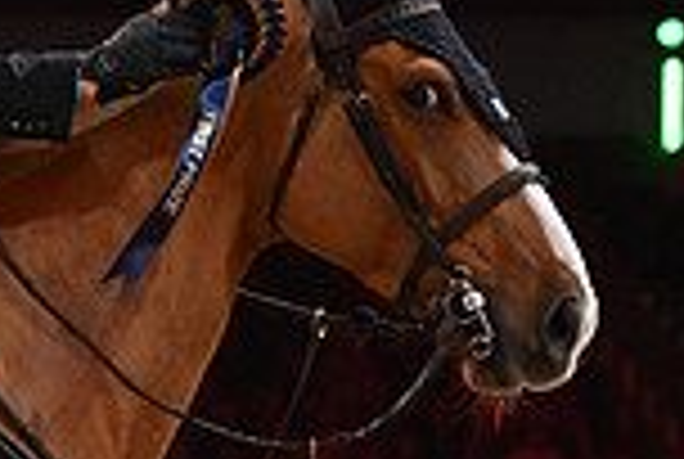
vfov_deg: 3.8
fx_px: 6891
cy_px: 281
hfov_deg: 5.6
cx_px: -567
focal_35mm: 362
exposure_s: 1/500
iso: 6400
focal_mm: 95
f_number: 4.5
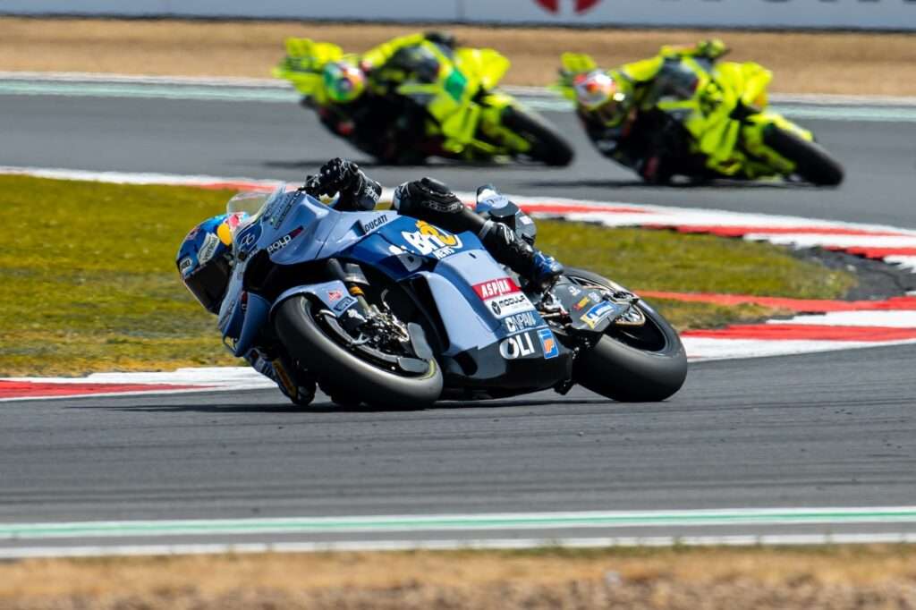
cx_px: 462
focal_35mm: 707
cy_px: 254
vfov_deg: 1.9
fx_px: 17985
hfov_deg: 2.9
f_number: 6.3
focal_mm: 400
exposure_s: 1/1000
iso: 200
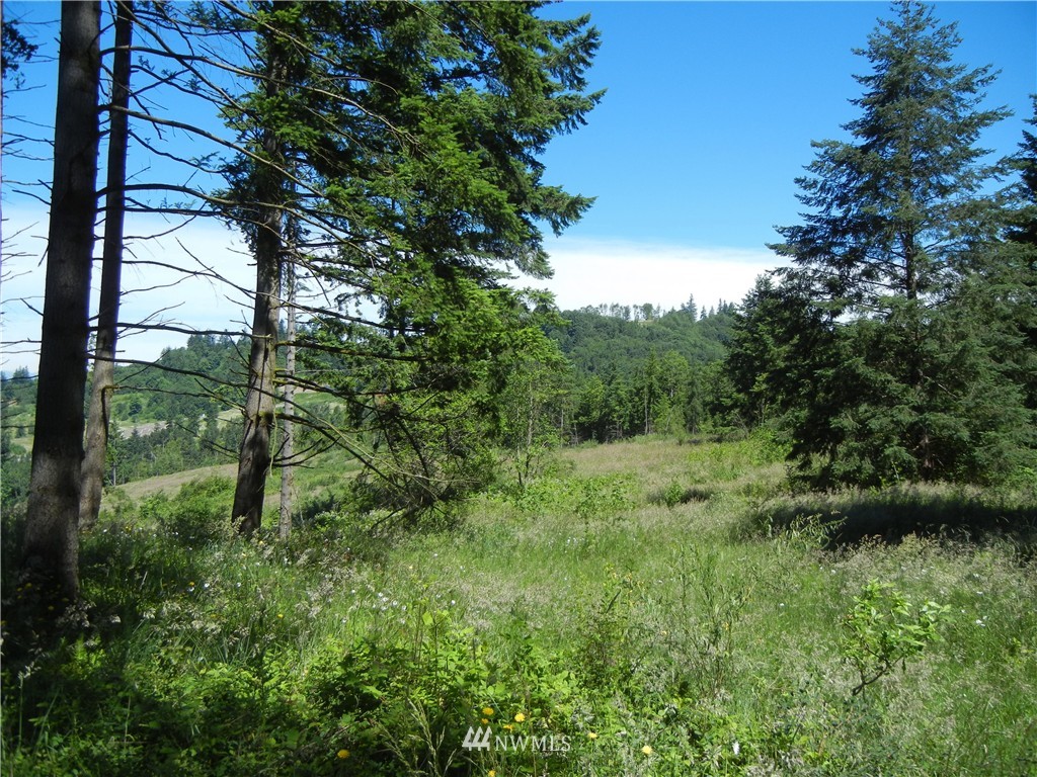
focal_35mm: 30
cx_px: 518
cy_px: 388
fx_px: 899
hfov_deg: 60.0
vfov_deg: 46.8
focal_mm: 5.4
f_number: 7
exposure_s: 1/276
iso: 160
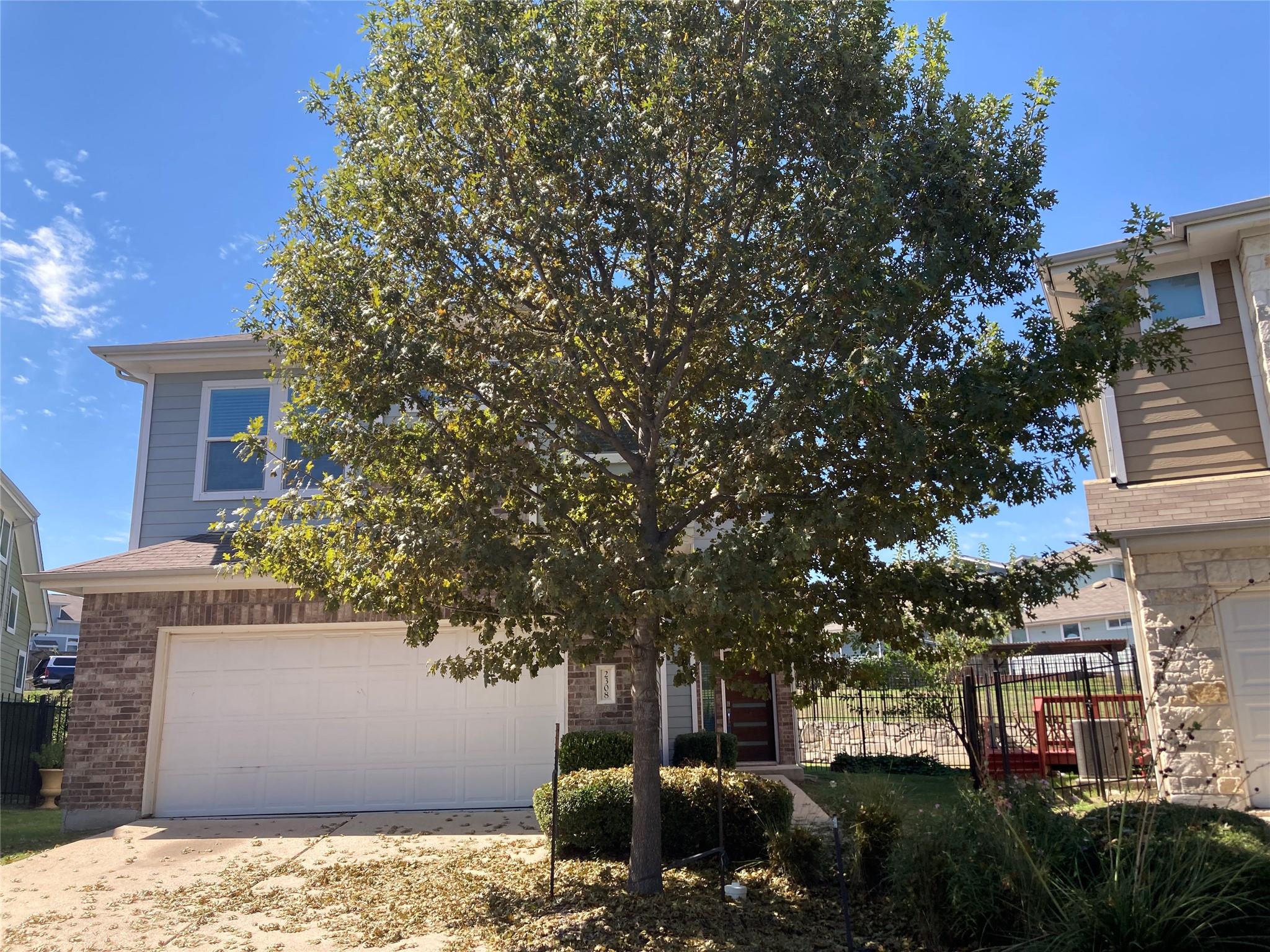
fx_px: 1027
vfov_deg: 49.7
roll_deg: +0.5
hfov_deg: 63.4
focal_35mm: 28
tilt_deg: +15.1
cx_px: 635
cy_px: 476
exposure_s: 1/906
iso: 20
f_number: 1.8
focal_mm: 3.99
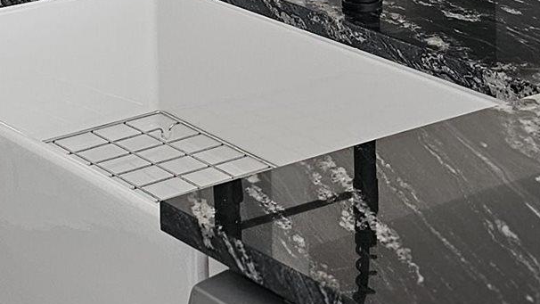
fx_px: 1819
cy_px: -112
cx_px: 335
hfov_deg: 16.9
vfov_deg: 9.4
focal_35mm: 127
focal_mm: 6.3
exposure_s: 1/120
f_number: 1.7
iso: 200
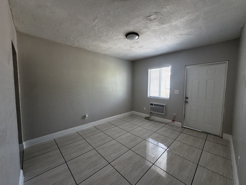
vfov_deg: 85.7
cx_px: 123
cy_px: 92
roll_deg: -1.5
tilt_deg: -5.7
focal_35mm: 14
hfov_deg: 102.1
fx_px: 99
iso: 250
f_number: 2.2
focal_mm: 2.22
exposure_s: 1/99
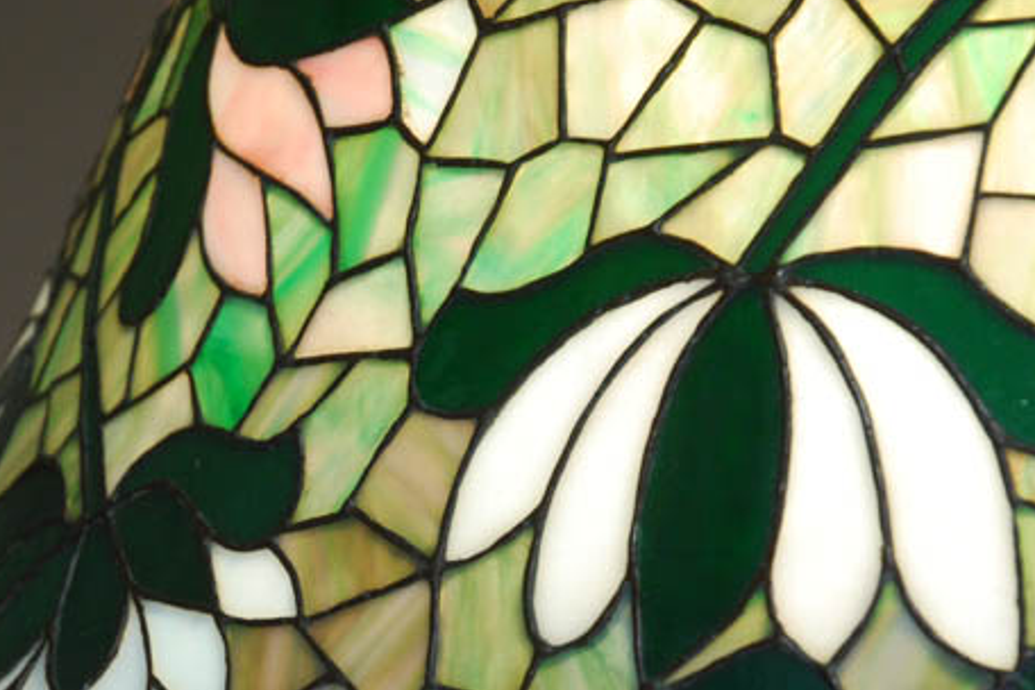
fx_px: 3905
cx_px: 440
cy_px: 552
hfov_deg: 15.1
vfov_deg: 10.1
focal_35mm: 136
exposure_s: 1/30
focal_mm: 55
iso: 800
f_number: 6.3
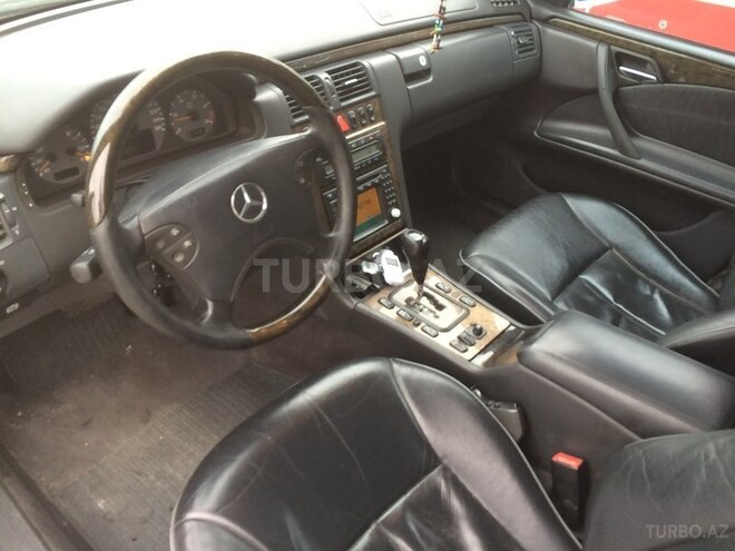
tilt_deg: -38.9
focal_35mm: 29
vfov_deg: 48.2
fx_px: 616
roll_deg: -6.0
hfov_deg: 61.7
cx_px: 368
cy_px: 276
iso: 100
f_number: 2.2
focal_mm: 4.15
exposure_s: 1/100
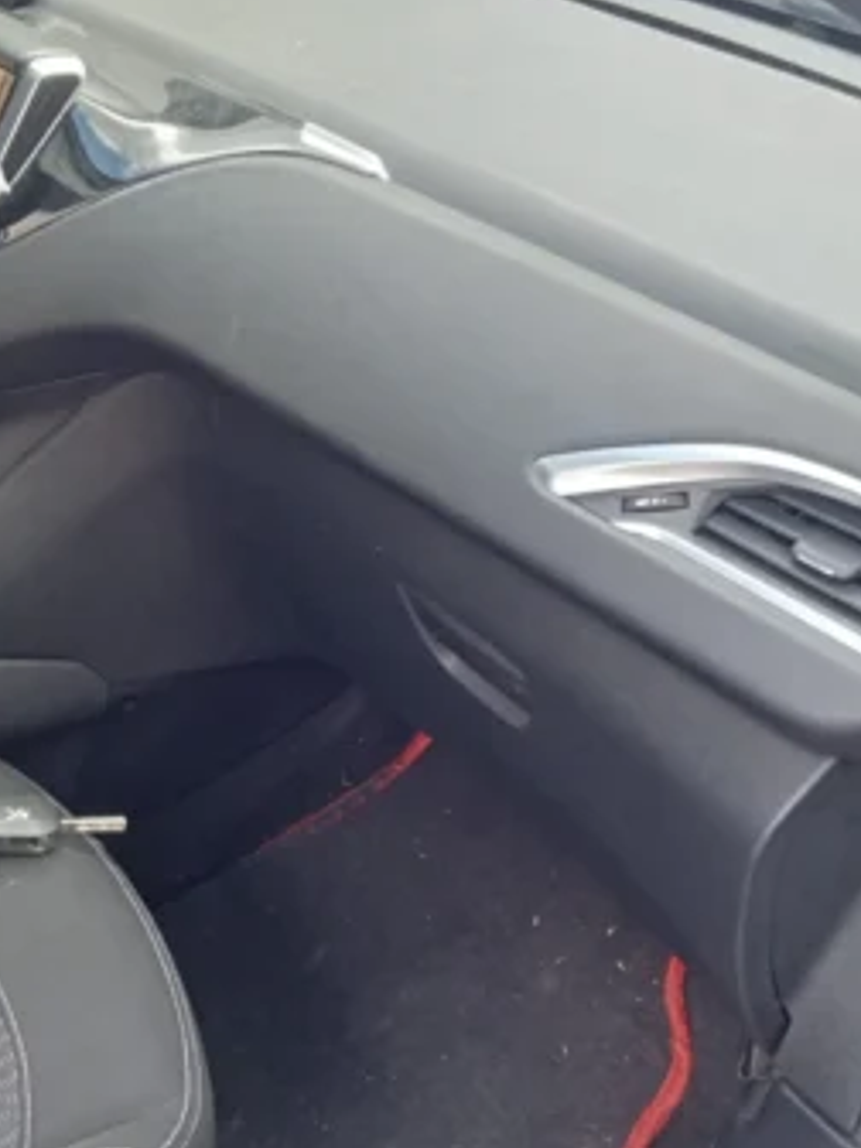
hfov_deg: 27.2
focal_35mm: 50
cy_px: 536
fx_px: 1658
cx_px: -27
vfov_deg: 38.2
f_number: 2.2
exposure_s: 1/50
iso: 120
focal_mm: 3.46
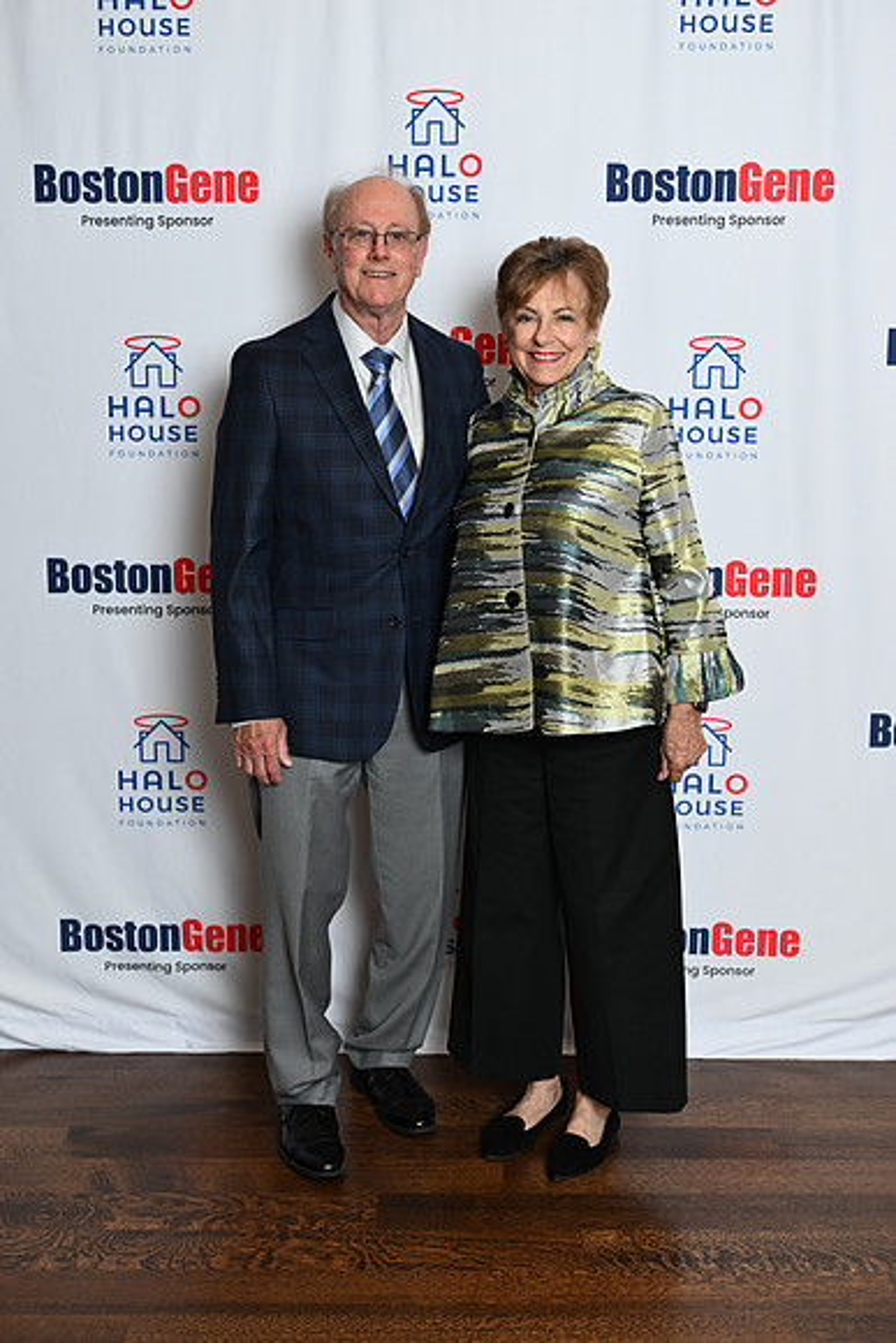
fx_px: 1791
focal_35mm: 48
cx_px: 448
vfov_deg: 41.1
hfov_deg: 28.1
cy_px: 672
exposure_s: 1/60
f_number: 3.5
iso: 200
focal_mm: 48
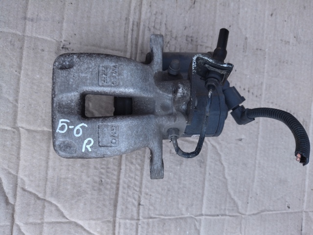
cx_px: 156
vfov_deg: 51.4
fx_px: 244
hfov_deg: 65.3
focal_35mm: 27
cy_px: 118
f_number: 1.79
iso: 99
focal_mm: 4.74
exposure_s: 1/196
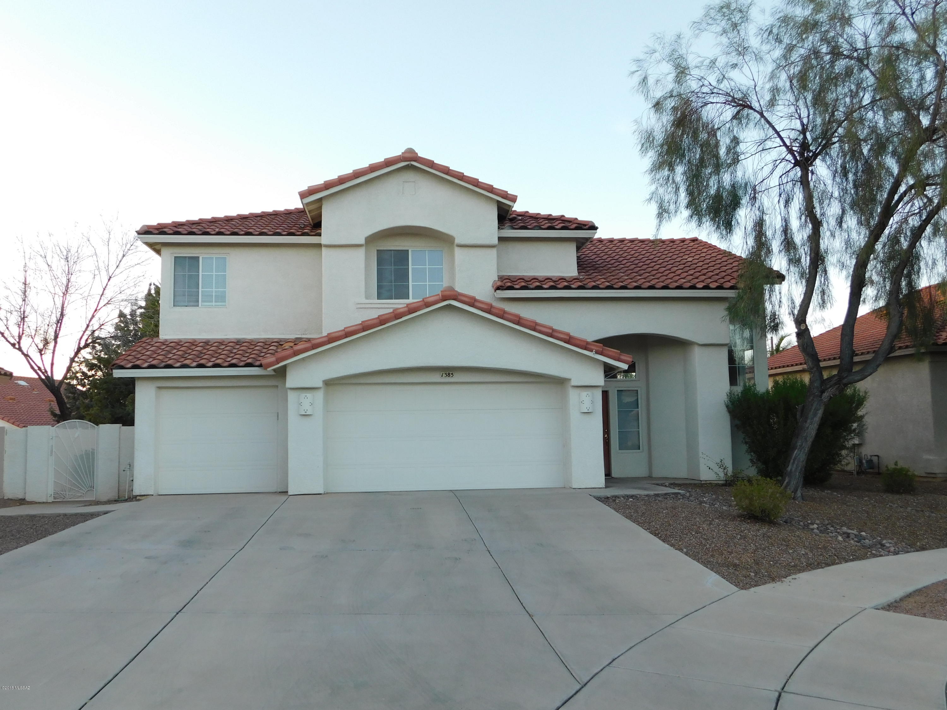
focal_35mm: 30
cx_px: 474
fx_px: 821
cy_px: 355
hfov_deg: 60.0
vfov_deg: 46.8
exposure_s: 1/160
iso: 125
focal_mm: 5.3
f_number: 3.2
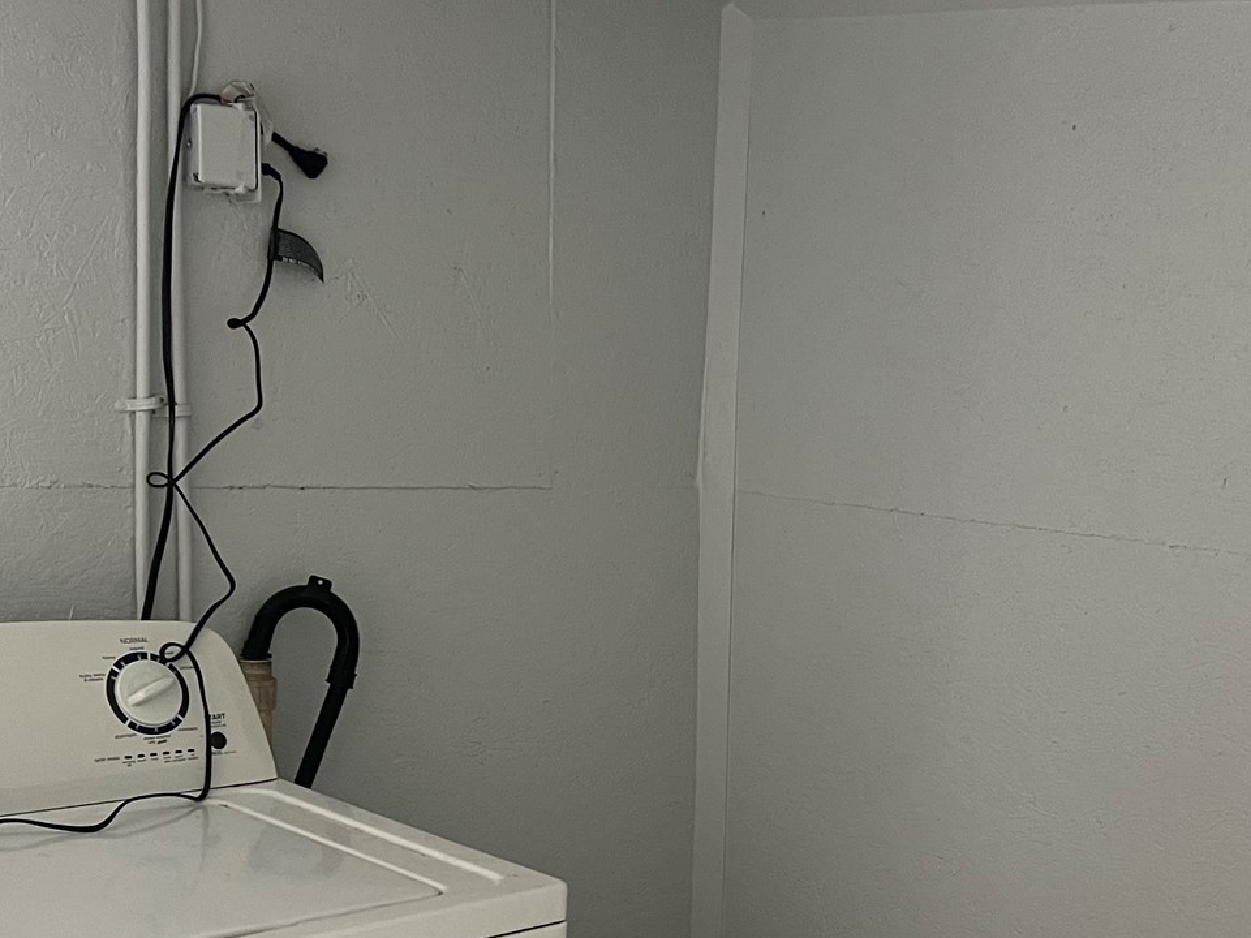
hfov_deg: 36.6
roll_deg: -5.3
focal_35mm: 52
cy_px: 662
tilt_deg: -8.5
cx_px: 773
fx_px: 1879
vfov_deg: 27.8
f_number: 1.5
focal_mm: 5.7
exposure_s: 1/60
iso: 250
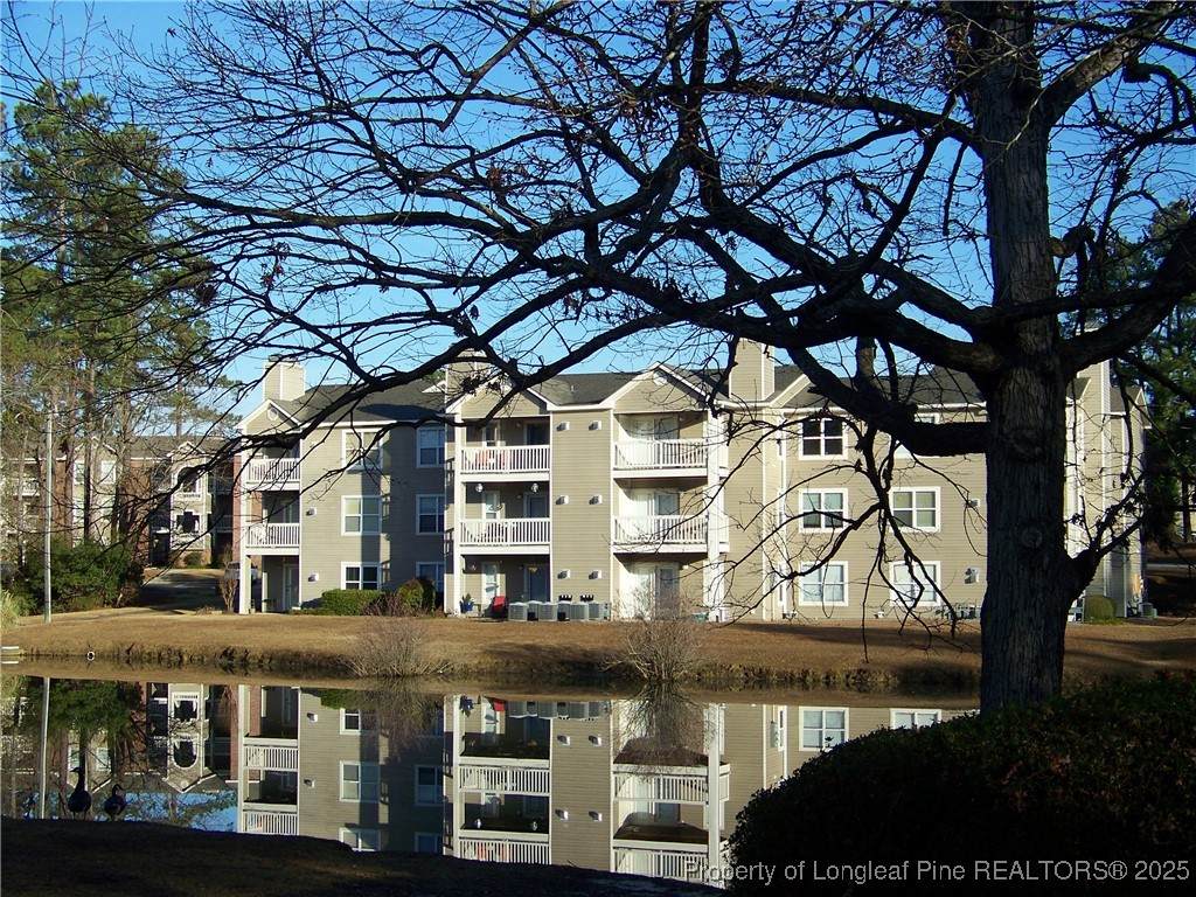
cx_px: 598
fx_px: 1900
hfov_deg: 34.9
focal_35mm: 55
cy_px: 448
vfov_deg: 26.6
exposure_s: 1/640
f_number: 3.2
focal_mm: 9.36
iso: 64
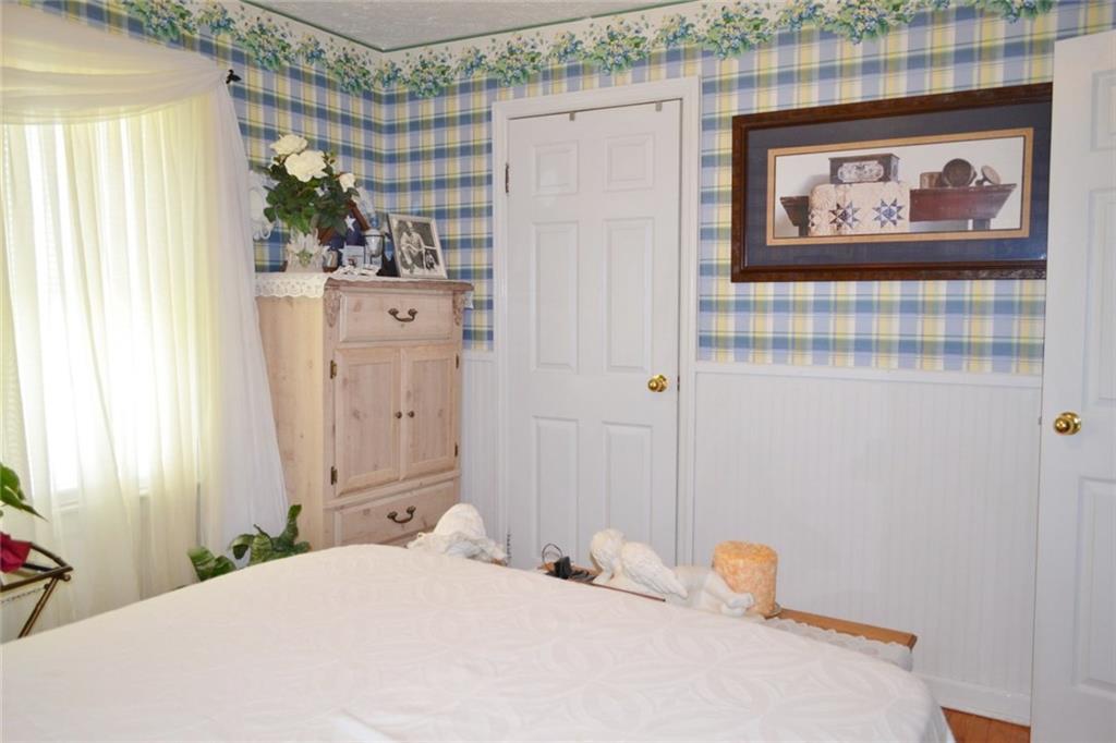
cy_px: 372
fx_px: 837
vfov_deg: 47.9
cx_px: 558
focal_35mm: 27
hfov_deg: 67.4
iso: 450
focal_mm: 18
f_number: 3.5
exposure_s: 1/60
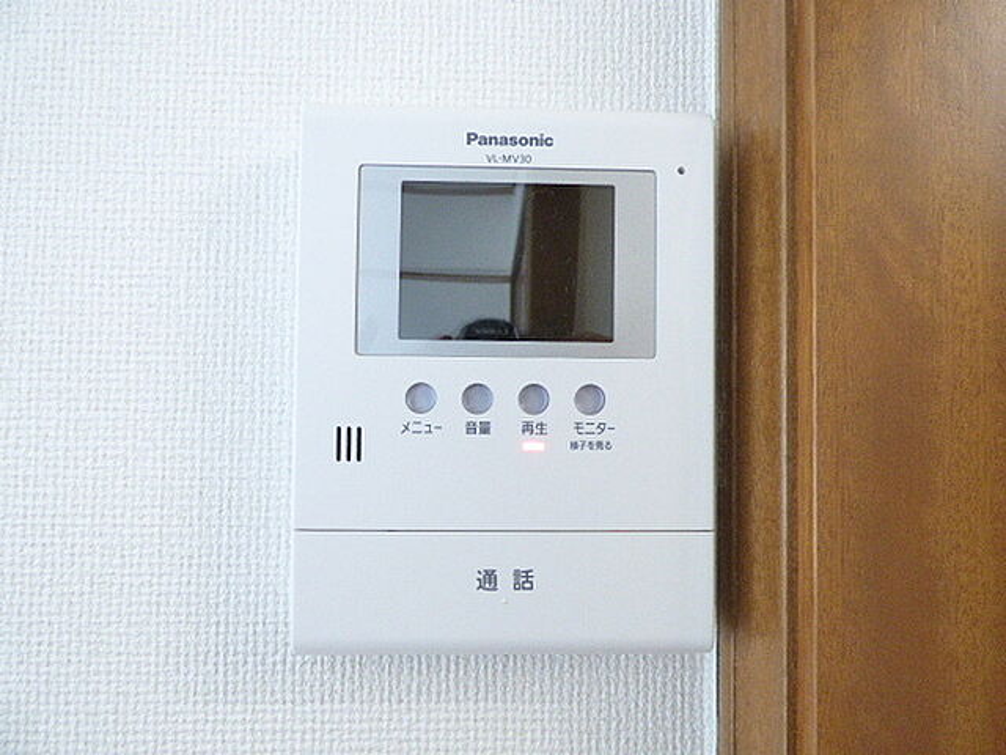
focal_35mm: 20
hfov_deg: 81.7
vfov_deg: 66.0
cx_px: 503
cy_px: 378
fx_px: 581
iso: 800
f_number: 2.8
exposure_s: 1/30
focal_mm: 3.58
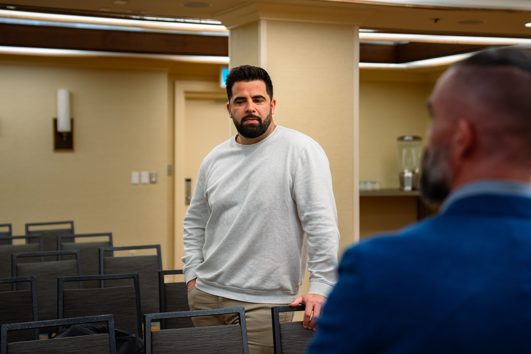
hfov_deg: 30.2
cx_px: 266
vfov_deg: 20.4
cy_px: 157
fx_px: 984
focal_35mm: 67
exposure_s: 1/160
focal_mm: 59
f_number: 2.8
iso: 640
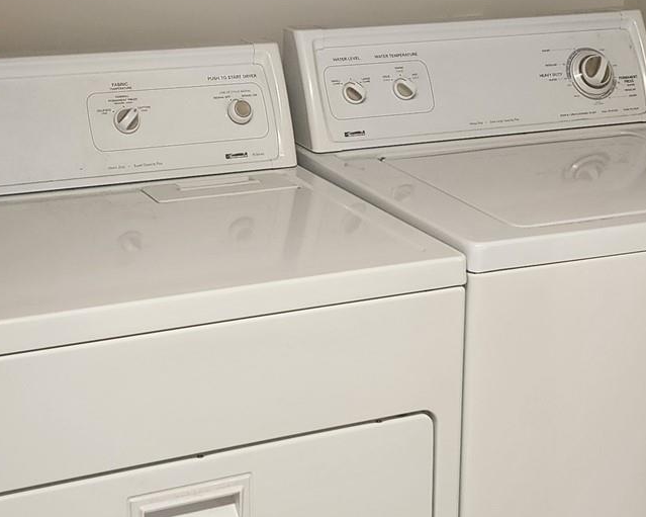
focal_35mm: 72
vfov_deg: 21.2
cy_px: 195
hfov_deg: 26.4
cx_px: 313
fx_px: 1376
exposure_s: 1/120
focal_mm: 6.4
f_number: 1.8
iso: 125
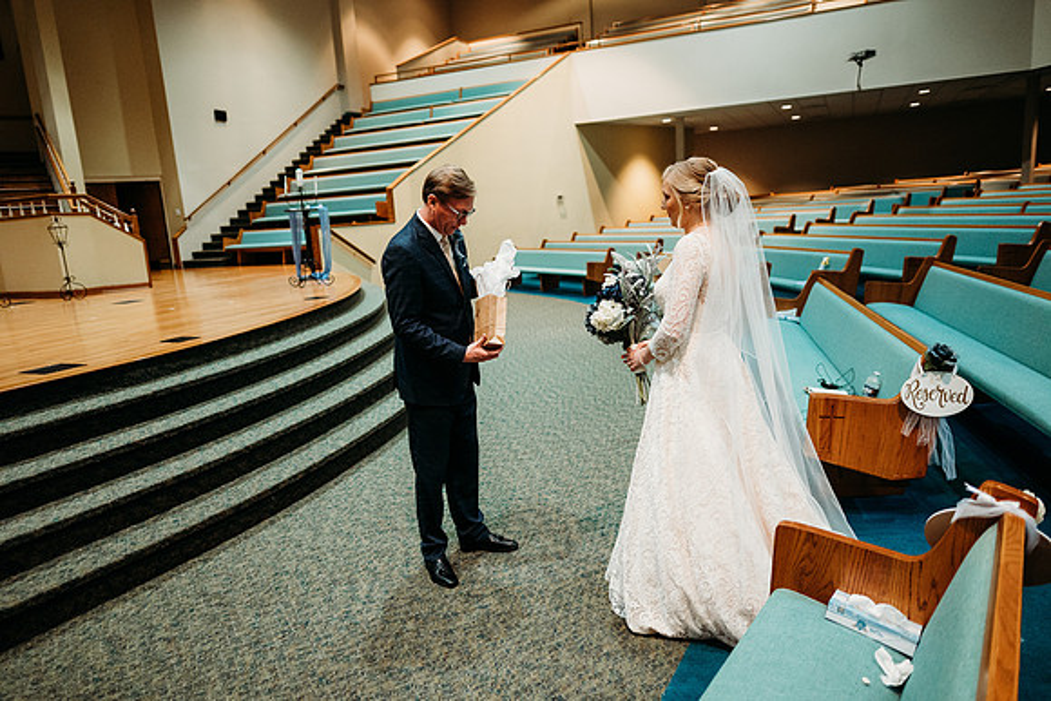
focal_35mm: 24
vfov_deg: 53.2
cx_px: 526
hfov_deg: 73.7
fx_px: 701
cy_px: 350
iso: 2000
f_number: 1.8
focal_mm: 24
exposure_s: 1/125
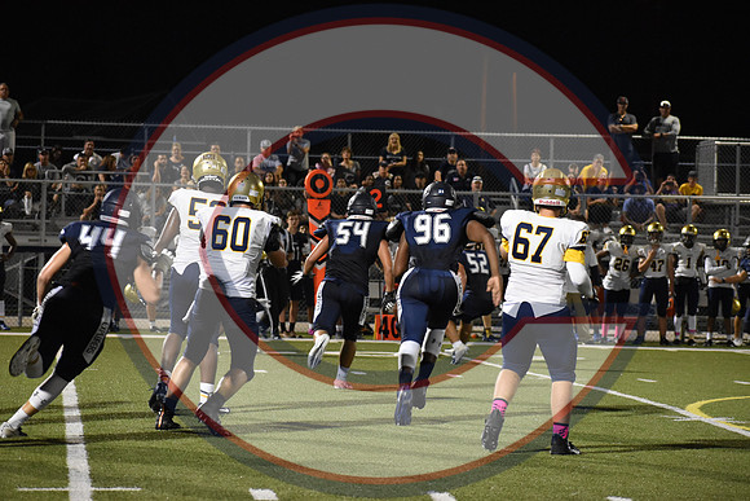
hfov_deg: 11.2
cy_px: 250
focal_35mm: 183
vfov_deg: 7.5
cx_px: 375
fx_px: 3813
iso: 3600
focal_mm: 122
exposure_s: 1/125
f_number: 4.8
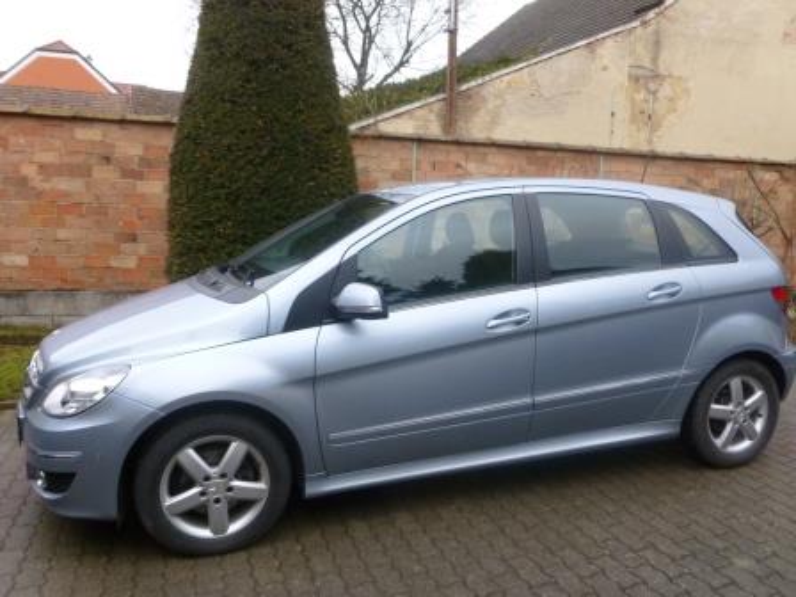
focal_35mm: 28
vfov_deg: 49.7
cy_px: 298
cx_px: 398
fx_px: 644
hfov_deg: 63.4
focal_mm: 5
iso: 320
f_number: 3.3
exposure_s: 1/60
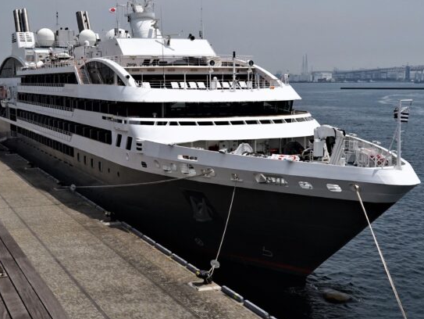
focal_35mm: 53
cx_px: 215
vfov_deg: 27.5
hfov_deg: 36.1
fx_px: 650
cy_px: 149
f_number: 16
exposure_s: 1/800
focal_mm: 26
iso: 400
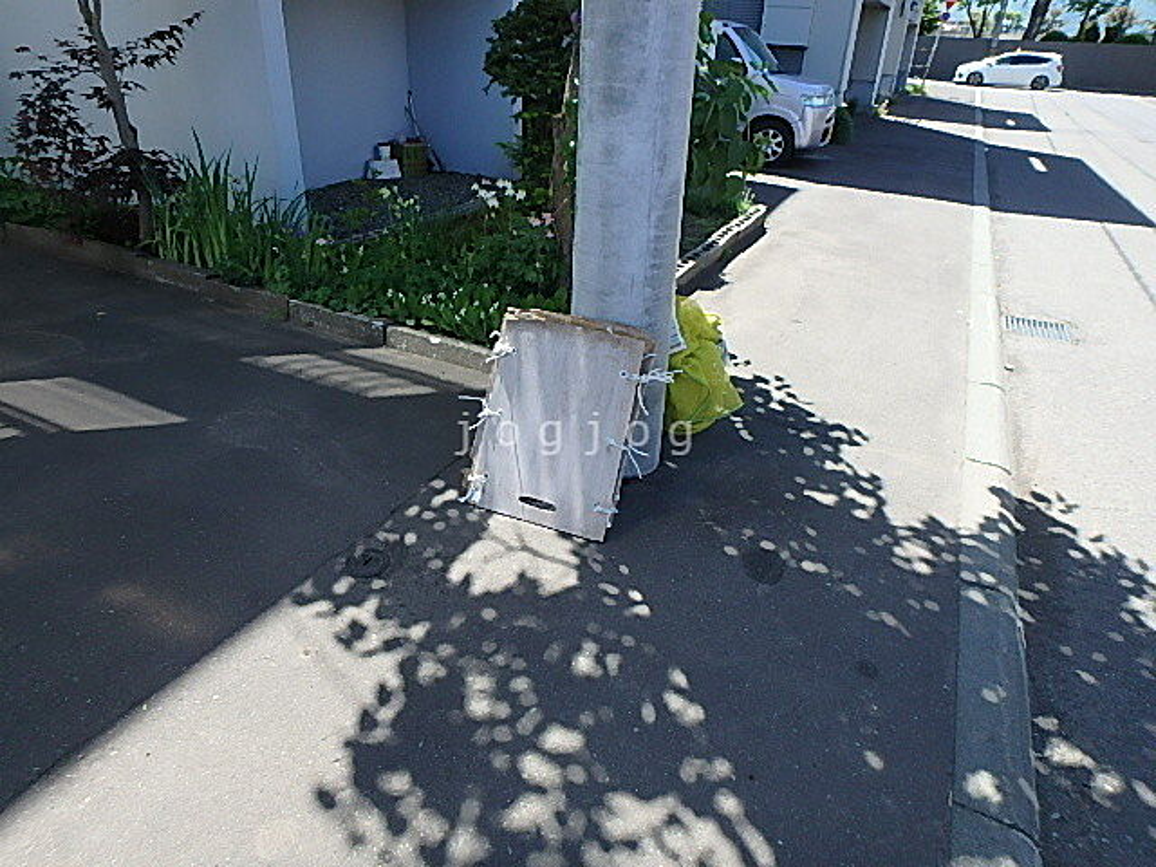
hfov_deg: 79.0
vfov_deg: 63.4
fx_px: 701
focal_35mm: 21
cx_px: 578
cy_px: 434
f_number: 3.5
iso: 125
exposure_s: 1/400
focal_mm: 3.7
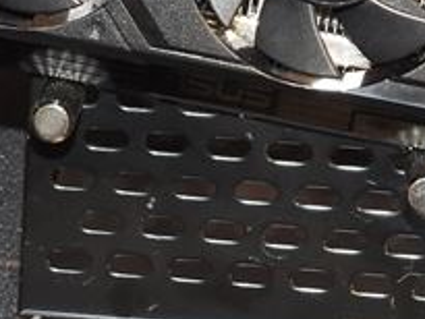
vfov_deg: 5.9
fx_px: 3071
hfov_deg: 7.9
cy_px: 72
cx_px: 182
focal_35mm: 250
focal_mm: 8.9
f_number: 3.5
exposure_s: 1/30
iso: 200
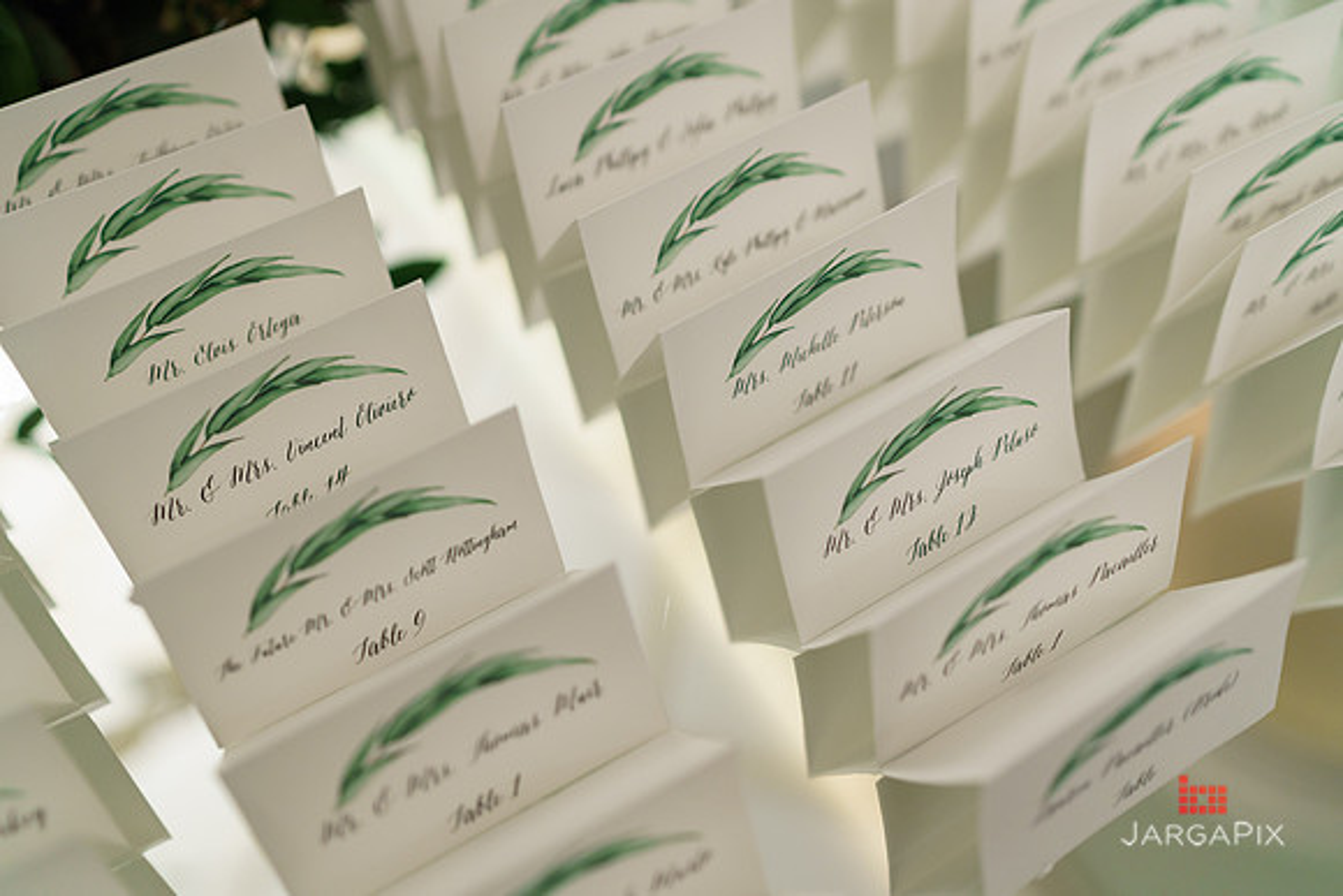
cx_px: 672
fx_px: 1306
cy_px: 448
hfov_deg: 54.4
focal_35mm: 35
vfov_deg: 37.9
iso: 400
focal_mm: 35
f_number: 2
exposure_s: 1/125
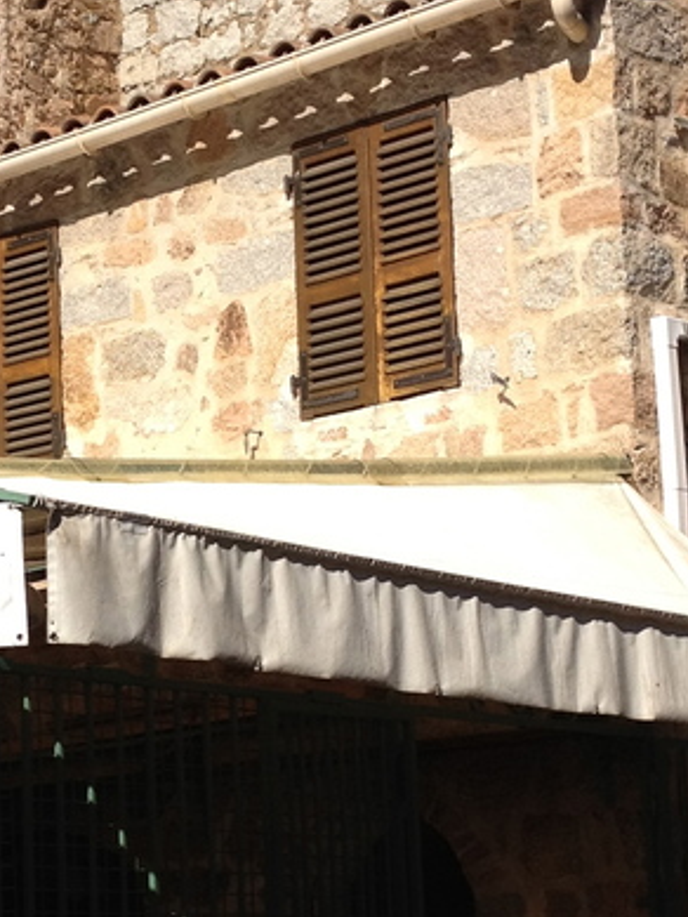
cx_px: 57
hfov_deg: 13.6
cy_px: 570
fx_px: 2860
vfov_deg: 18.2
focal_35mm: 108
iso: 64
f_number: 2.4
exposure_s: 1/1842
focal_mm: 4.28
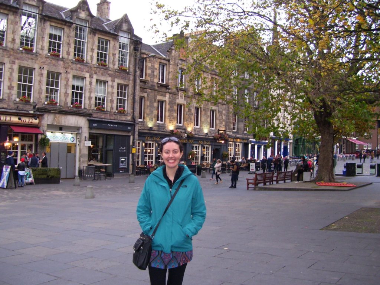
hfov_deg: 50.1
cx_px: 190
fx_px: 406
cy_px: 142
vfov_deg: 38.7
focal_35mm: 37
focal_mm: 6
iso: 125
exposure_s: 1/60
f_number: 2.7
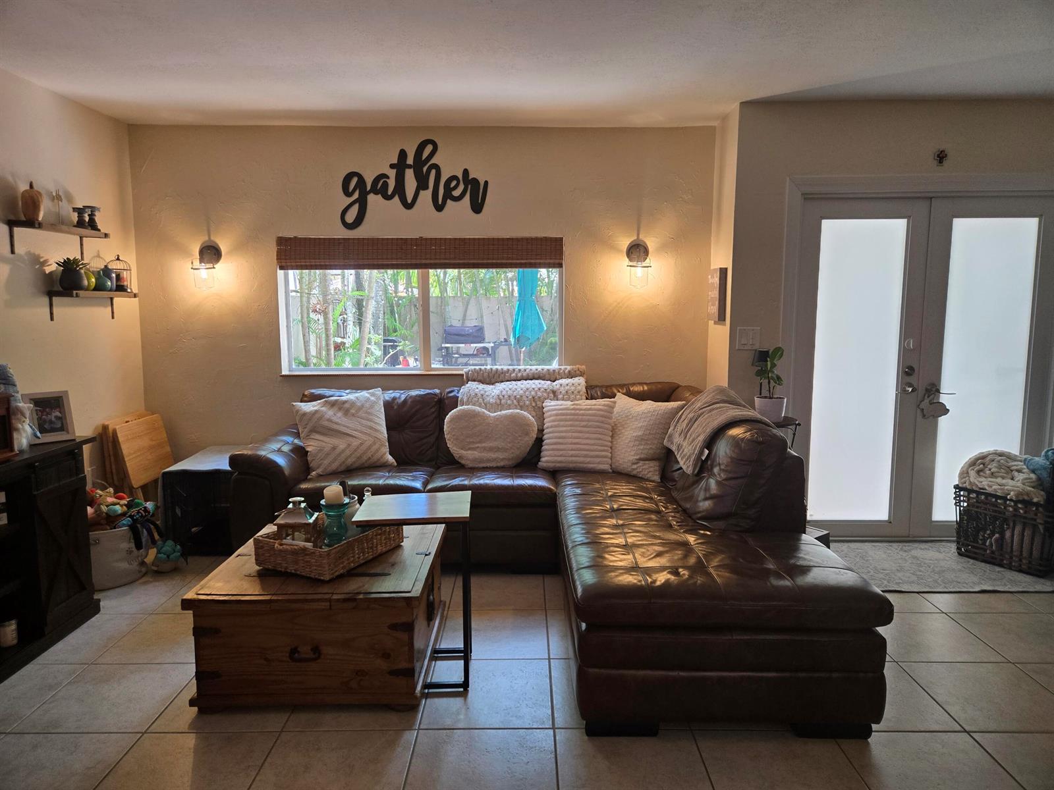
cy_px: 395
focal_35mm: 23
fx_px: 700
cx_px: 527
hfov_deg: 73.9
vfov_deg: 58.9
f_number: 1.8
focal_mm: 5.4
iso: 125
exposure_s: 1/120
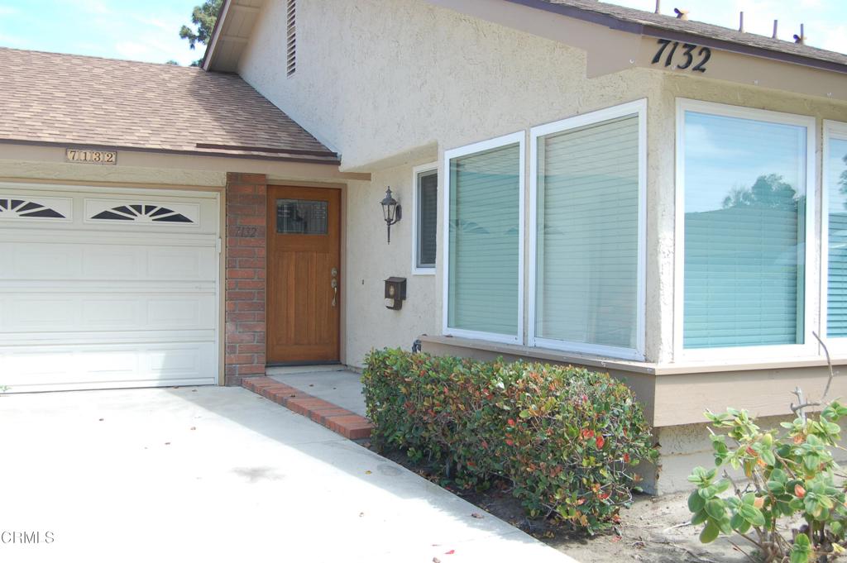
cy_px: 282
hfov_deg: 53.2
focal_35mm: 36
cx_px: 424
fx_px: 846
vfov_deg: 36.8
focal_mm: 24
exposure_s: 1/250
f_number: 8
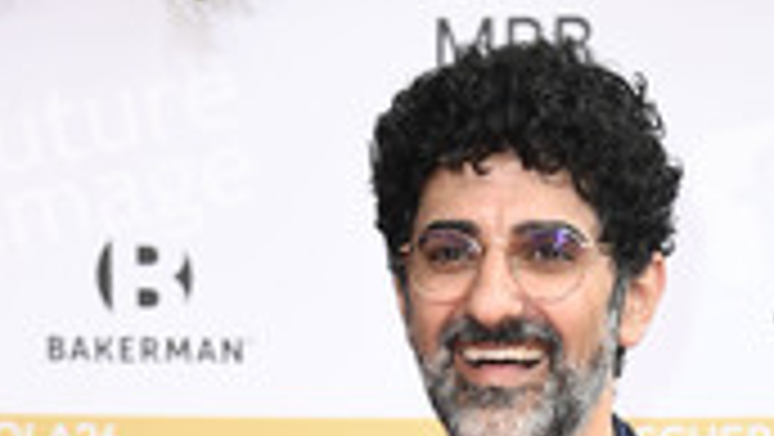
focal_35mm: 244
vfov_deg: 4.9
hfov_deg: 8.8
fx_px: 5011
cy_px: 854
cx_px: 513
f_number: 5.6
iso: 640
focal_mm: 100
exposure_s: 1/250
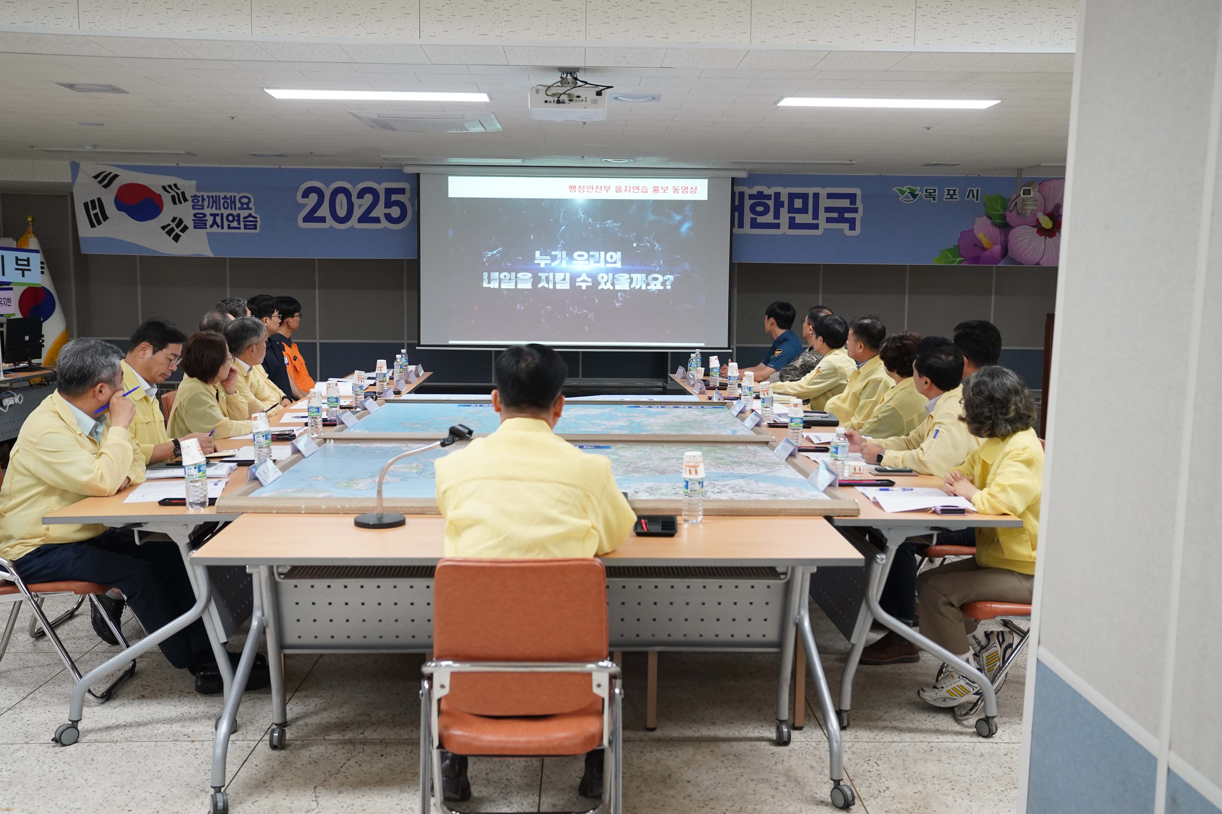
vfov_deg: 37.9
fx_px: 1188
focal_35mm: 35
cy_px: 407
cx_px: 611
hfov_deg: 54.4
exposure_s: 1/160
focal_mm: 35
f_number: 4
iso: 2500
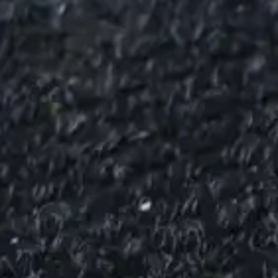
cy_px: -710
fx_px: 2335
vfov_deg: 6.0
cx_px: 662
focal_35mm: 257
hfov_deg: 6.5
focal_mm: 20
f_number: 4.4
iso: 500
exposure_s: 1/60
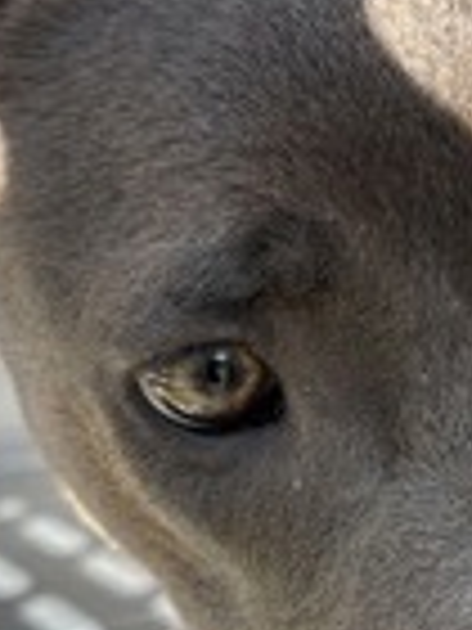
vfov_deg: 24.7
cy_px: 490
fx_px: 1418
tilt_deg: -9.0
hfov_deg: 18.6
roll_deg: +3.7
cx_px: 425
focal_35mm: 78
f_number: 1.6
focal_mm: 5.96
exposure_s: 1/287
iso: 50
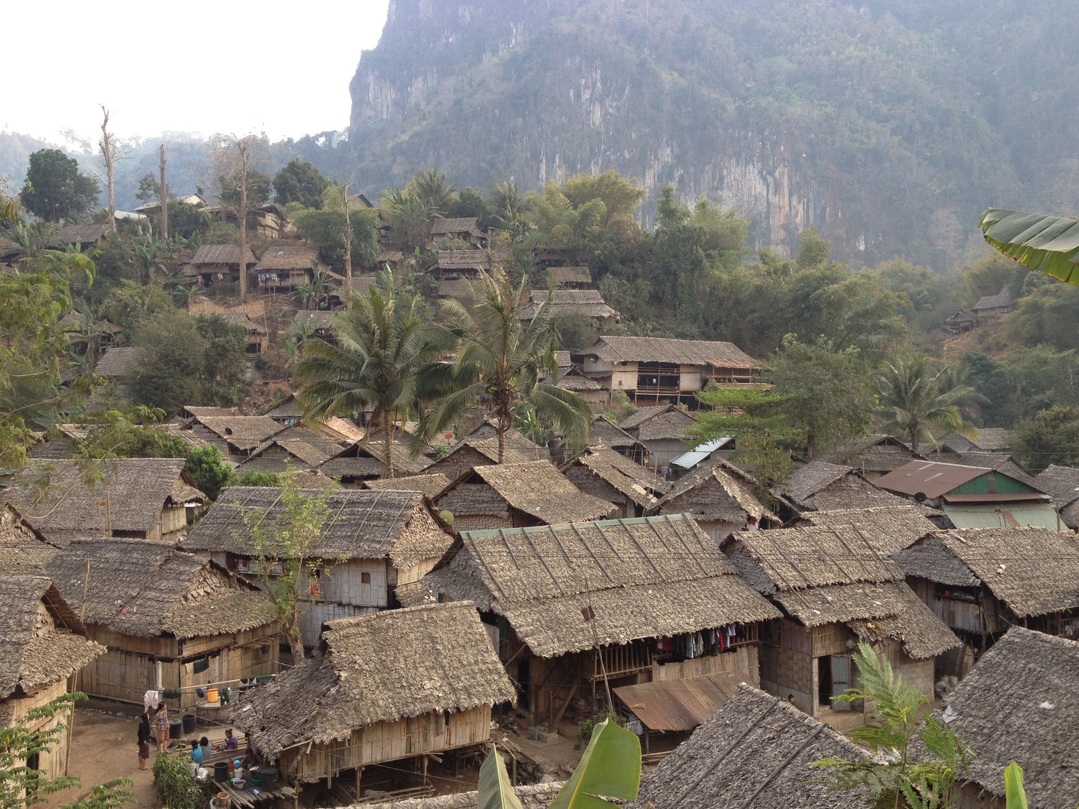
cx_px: 536
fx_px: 1122
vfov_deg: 39.7
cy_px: 415
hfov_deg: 51.4
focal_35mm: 36
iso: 50
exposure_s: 1/139
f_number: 2.4
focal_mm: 4.28
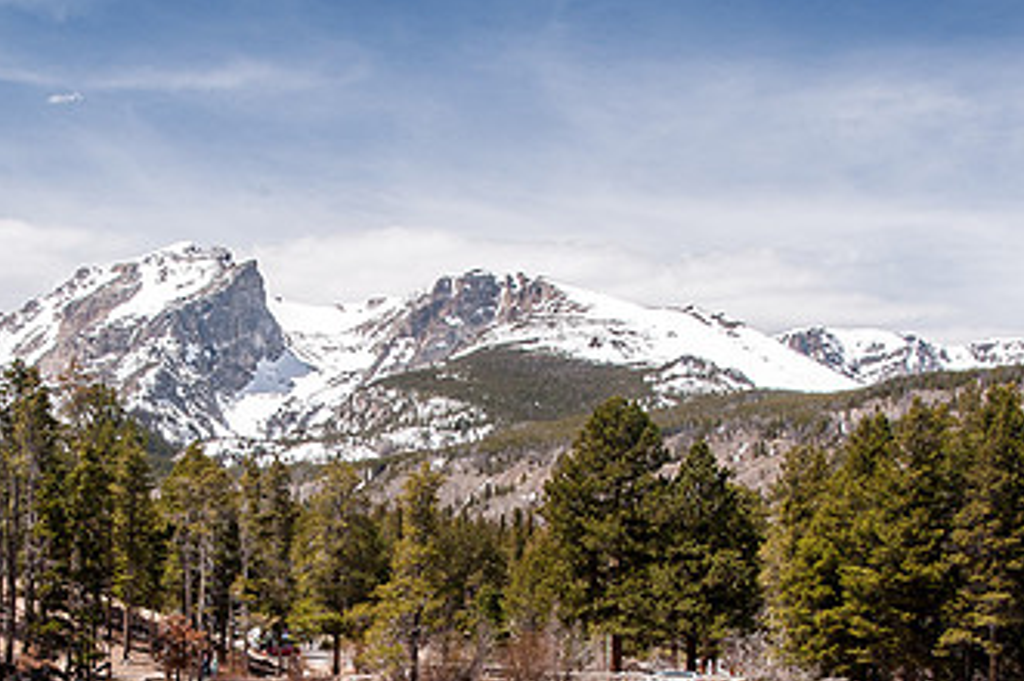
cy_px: 651
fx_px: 2415
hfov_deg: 23.8
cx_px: 356
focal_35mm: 85
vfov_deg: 15.8
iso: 800
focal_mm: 38
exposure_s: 1/250
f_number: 13
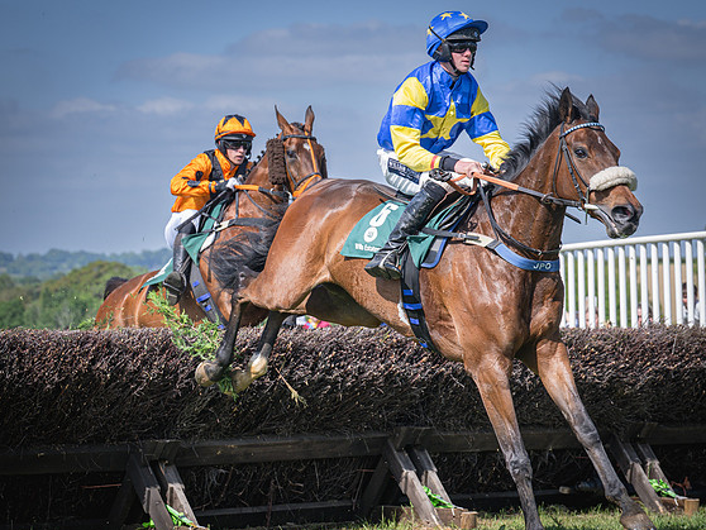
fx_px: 2367
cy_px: 216
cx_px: 396
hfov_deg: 17.0
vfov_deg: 12.8
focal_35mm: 116
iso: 200
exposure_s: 1/1600
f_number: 4
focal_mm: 70
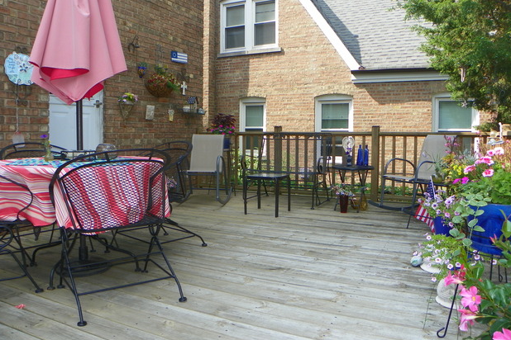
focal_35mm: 28
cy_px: 157
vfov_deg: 46.4
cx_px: 257
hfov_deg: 65.5
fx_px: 397
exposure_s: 1/200
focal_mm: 4.6
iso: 64
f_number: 4
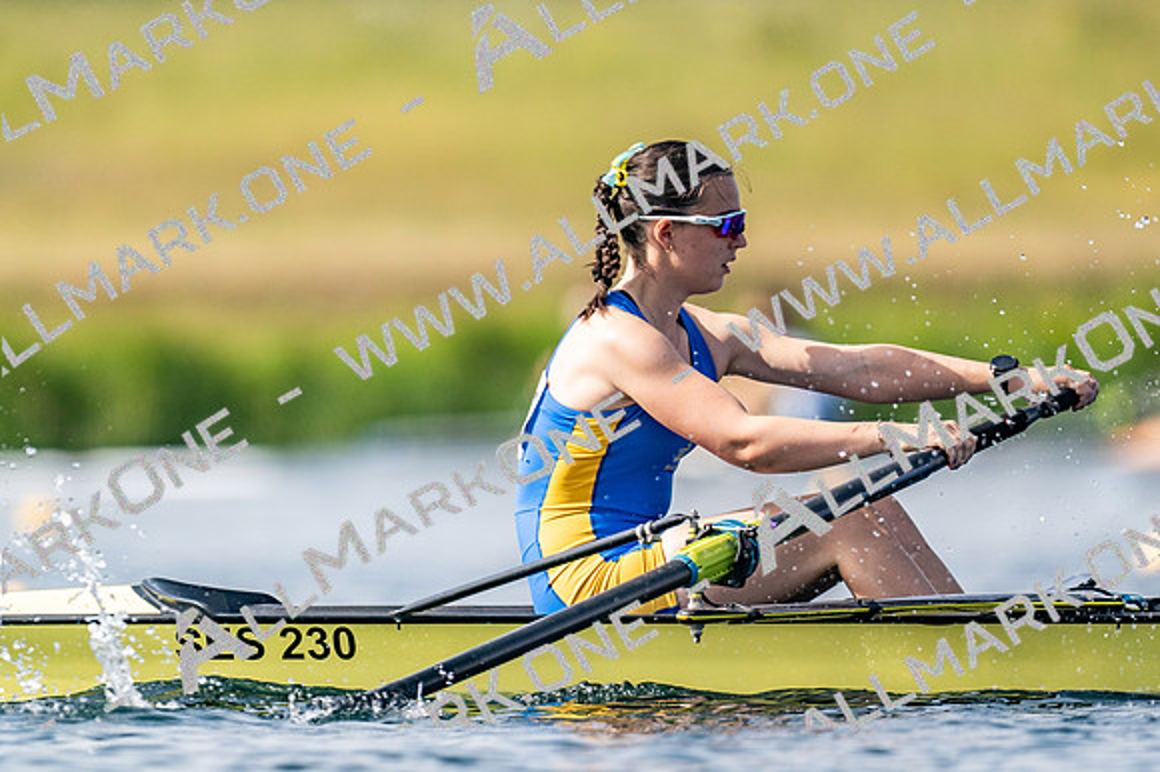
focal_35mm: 900
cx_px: 580
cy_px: 386
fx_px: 28982
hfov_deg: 2.3
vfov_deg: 1.5
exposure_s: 1/2500
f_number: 4
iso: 180
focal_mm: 600
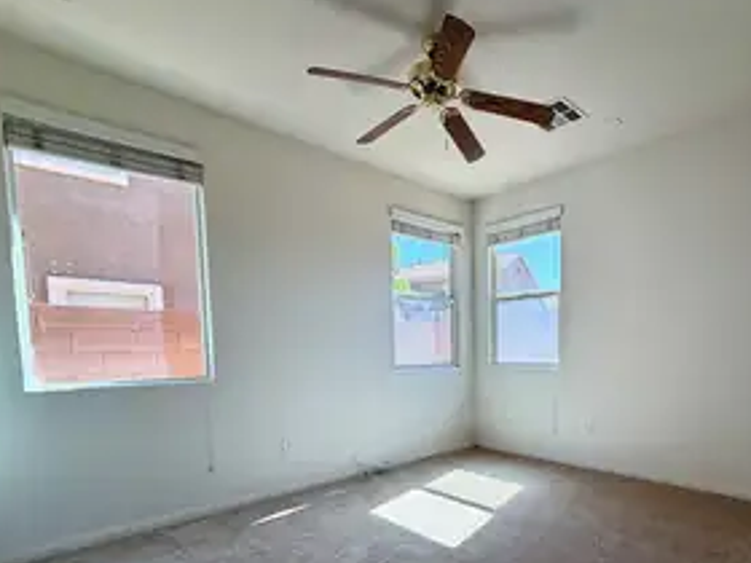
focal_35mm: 20
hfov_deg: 80.1
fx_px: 434
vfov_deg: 64.1
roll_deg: +0.7
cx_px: 475
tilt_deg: -4.5
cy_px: 381
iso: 50
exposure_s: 1/173
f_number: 2.2
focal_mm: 2.22
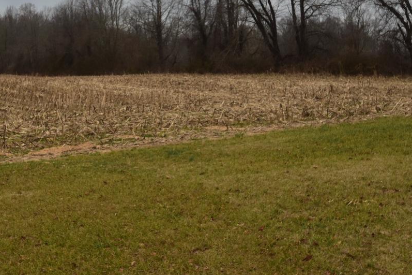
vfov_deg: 23.6
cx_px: 131
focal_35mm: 57
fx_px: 651
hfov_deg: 34.7
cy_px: 71
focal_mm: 21
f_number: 8
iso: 400
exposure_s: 1/60
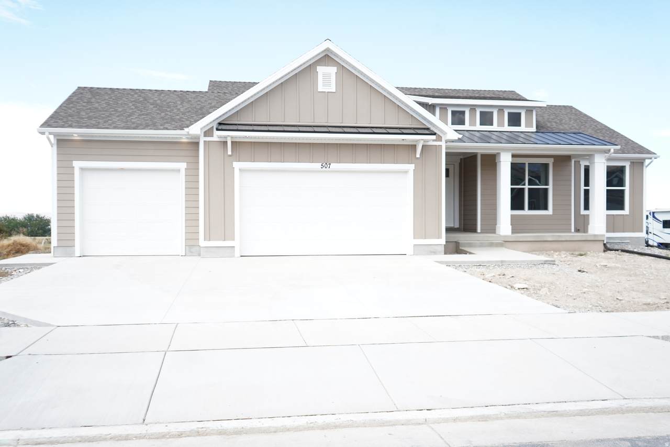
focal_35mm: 30
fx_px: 558
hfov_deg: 61.9
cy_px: 224
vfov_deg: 43.6
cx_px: 335
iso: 1250
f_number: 3.5
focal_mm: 30
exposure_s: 1/3200
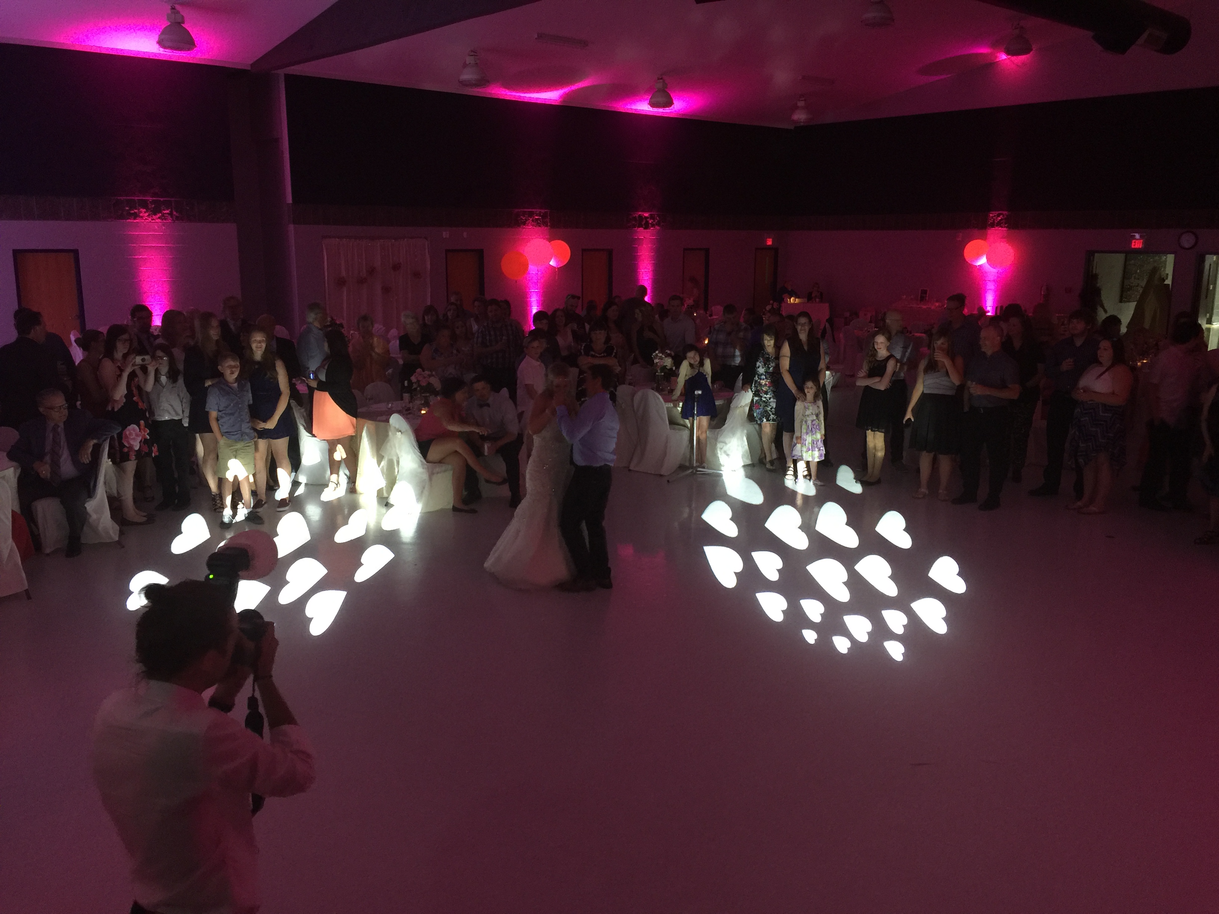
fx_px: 1021
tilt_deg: -12.2
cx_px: 610
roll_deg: -0.8
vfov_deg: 48.2
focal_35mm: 29
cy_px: 457
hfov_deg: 61.7
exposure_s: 1/4
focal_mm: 4.15
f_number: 2.2
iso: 64
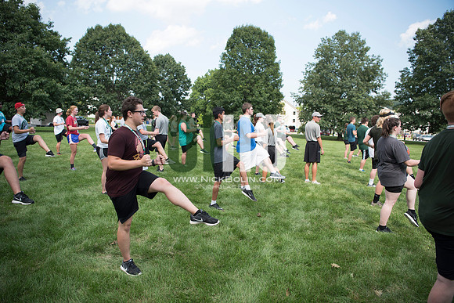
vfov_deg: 53.2
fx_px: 303
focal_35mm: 24
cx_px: 227
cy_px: 152
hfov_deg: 73.7
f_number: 2.8
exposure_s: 1/1600
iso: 200
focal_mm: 24
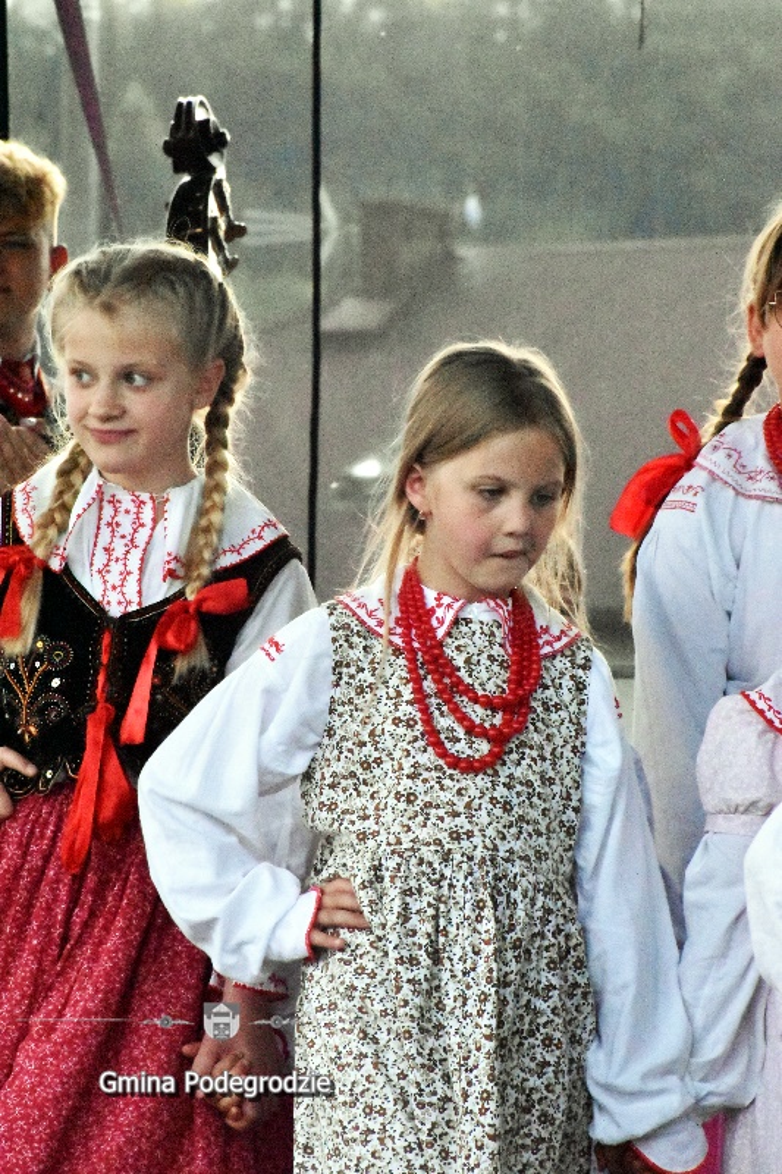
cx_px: 391
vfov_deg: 7.8
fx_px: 8556
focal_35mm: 262
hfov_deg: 5.2
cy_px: 587
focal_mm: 175
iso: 25600
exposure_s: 1/2500
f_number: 16
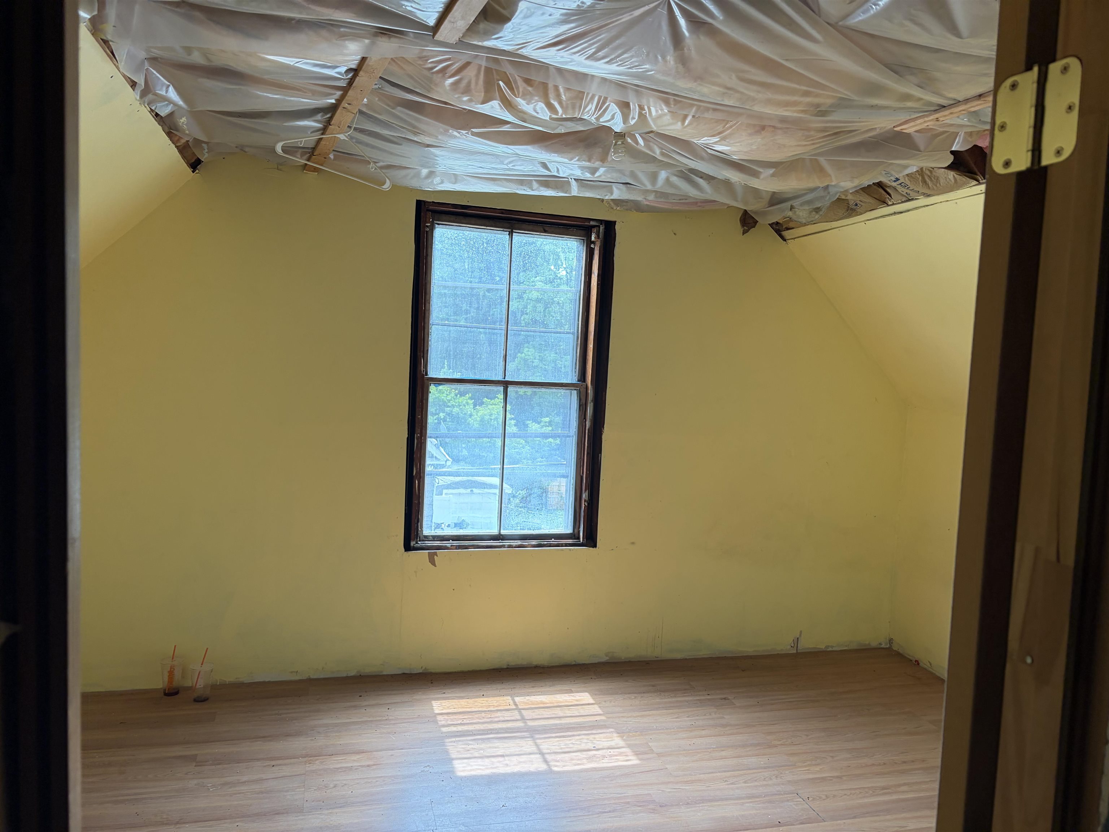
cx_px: 554
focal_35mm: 26
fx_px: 833
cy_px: 416
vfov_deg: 53.1
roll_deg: -0.1
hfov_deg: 67.3
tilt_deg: -6.1
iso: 64
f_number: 1.6
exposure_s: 1/126
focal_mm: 5.96
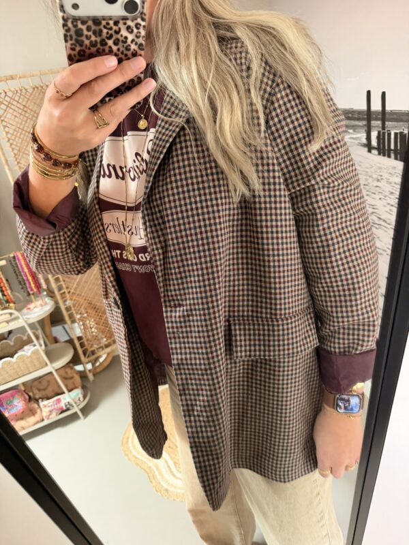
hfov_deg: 56.8
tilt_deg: -47.8
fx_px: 378
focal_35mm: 24
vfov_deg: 71.6
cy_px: 272
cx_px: 204
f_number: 1.78
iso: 800
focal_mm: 6.76
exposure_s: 1/40
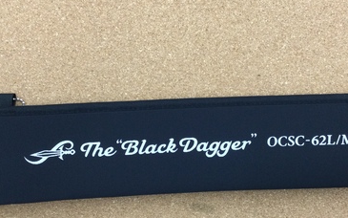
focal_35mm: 54
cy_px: 129
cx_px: 189
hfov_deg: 37.5
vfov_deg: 23.9
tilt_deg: -79.4
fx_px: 512
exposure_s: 1/30
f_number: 2.4
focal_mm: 3.3
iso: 64
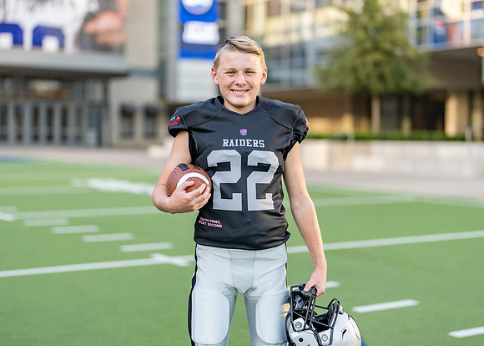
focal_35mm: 64
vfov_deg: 22.3
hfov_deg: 30.9
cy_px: 145
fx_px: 876
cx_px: 250
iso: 100
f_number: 1.2
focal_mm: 50
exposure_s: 1/1600
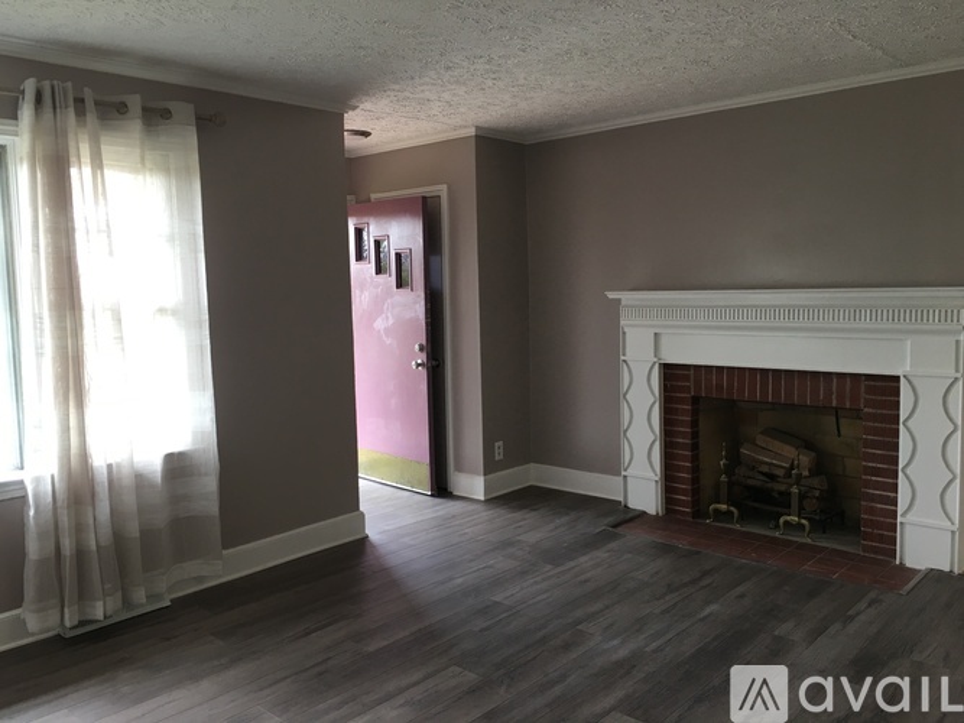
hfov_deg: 61.7
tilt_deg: -4.6
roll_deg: +1.0
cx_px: 482
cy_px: 362
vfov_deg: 48.2
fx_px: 807
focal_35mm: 29
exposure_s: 1/15
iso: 25
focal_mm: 4.15
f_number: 2.2
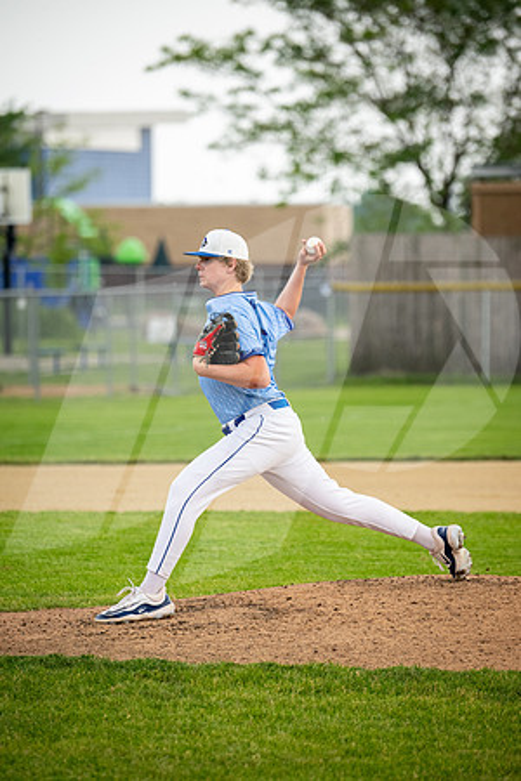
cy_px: 390
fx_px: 6512
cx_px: 260
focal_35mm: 300
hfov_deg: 4.6
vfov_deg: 6.9
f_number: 5.6
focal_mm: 300
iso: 2000
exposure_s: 1/800
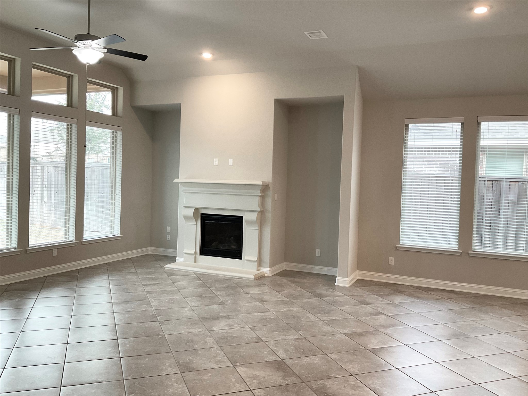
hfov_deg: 61.7
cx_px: 264
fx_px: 442
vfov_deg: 48.2
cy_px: 198
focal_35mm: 29
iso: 64
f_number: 1.8
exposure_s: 1/60
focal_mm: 3
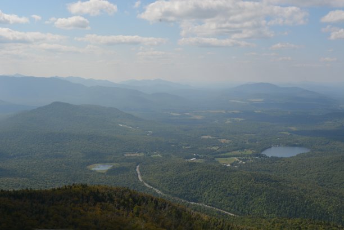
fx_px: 459
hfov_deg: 41.1
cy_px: 115
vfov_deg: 28.1
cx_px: 172
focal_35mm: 48
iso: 100
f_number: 9
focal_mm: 32
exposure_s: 1/320
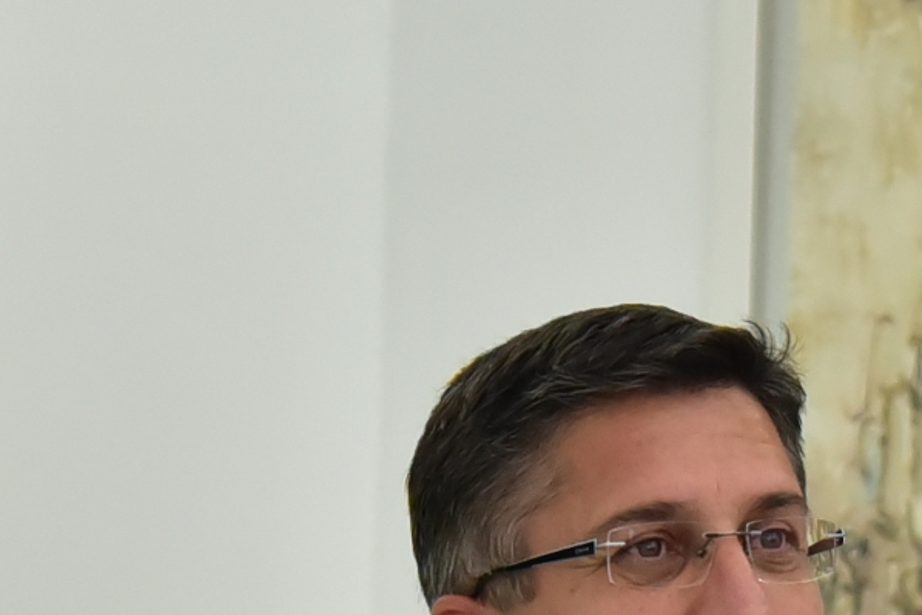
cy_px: 479
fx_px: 6660
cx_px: 537
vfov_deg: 5.3
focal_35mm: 260
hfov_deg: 7.9
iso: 3200
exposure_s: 1/800
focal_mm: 48
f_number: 4
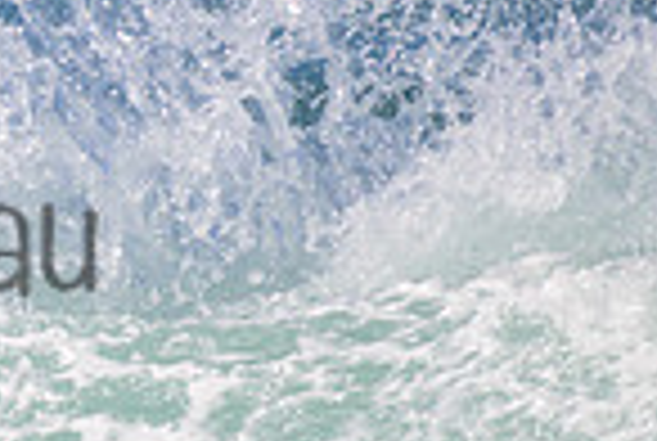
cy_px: 187
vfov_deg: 0.4
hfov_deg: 0.6
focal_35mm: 3171
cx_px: -378
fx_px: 57988
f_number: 11
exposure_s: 1/2000
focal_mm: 800
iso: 720
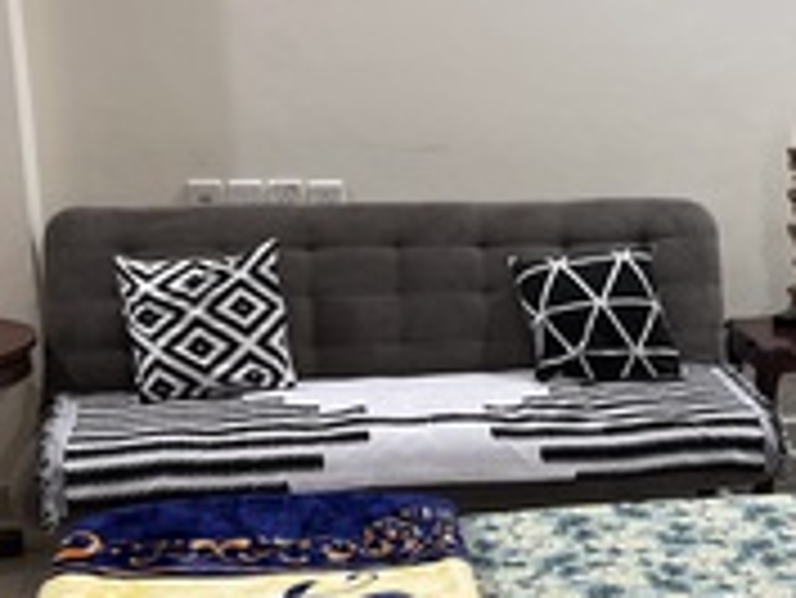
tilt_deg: -15.1
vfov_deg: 21.8
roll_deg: +0.6
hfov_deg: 28.1
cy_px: 411
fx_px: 1542
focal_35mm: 67
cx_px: 672
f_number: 1.5
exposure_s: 1/60
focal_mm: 5.7
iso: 80
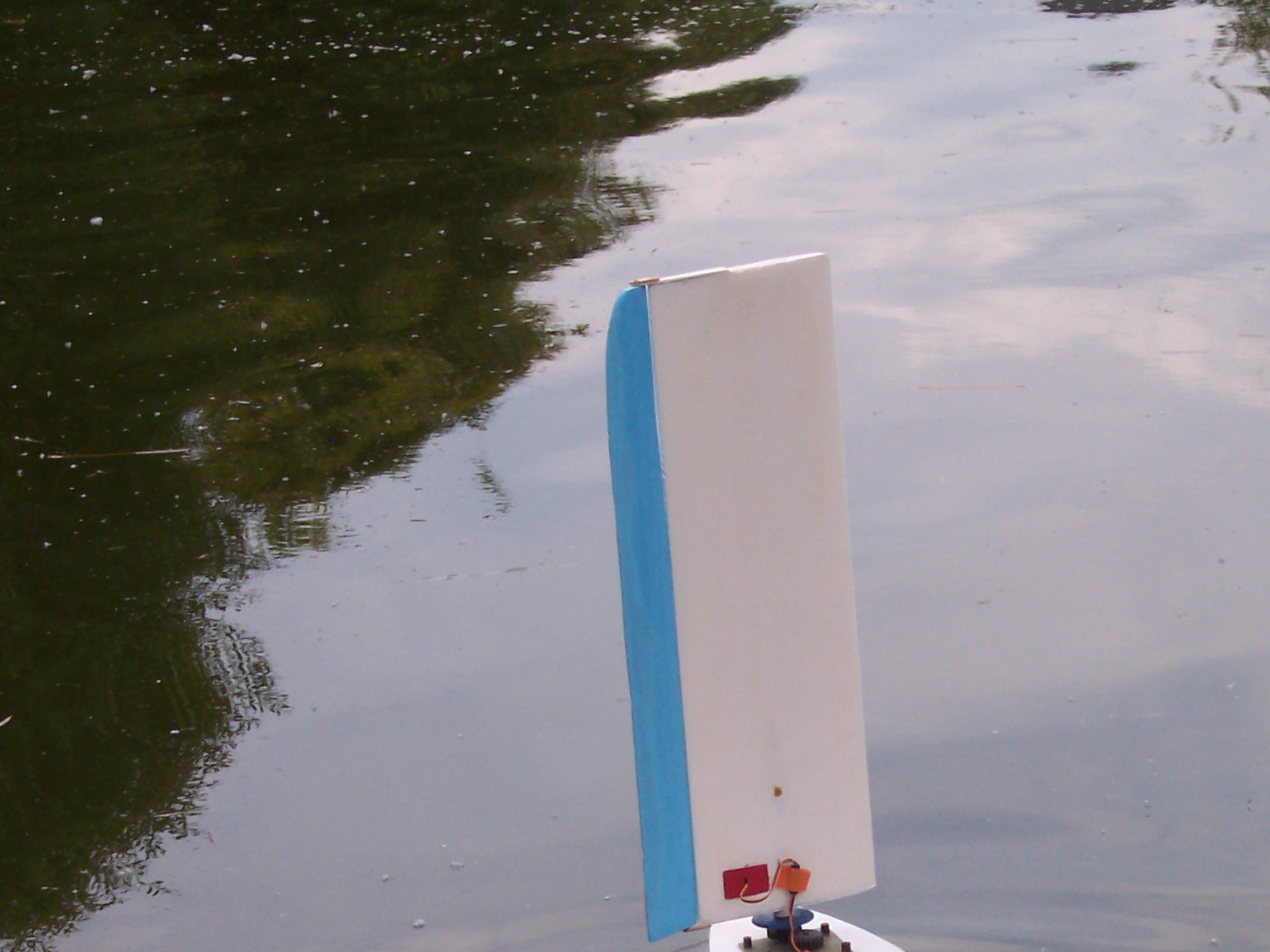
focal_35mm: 149
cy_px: 740
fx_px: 5467
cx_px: 827
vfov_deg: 9.9
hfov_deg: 13.2
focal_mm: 18.7
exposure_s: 1/350
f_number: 6.7
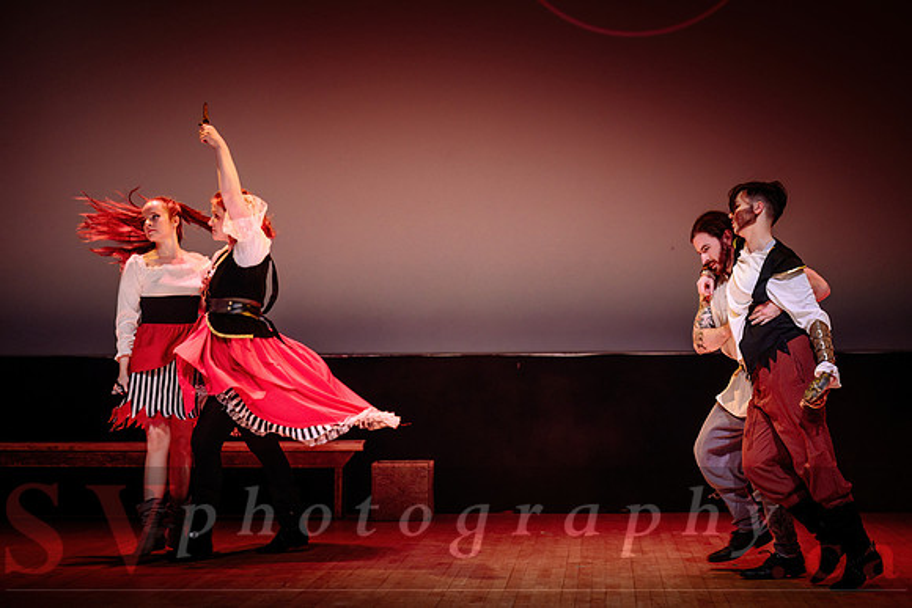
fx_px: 2097
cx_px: 490
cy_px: 275
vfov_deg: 16.5
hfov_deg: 24.5
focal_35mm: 83
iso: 1250
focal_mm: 68
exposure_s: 1/200
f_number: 2.8
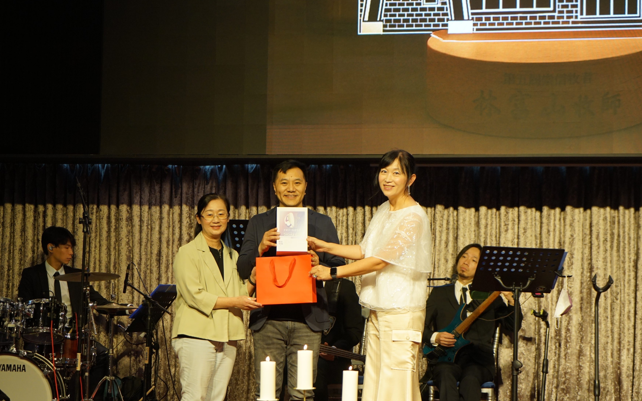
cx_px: 317
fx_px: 1400
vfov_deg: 16.3
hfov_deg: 25.8
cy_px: 223
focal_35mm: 80
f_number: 4
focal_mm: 70
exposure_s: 1/160
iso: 1000
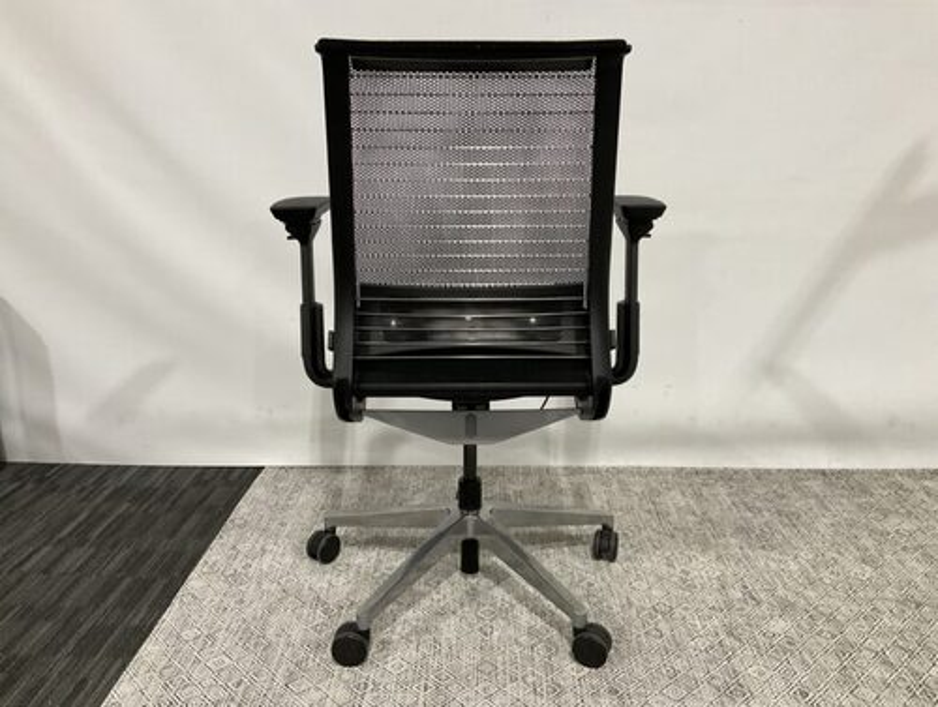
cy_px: 354
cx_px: 469
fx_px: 787
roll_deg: -0.7
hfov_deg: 61.6
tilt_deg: -16.1
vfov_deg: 48.4
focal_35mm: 29
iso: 100
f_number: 1.8
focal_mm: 3
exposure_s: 1/50
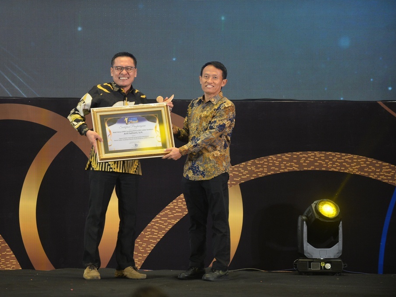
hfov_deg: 9.1
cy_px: 148
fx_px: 2495
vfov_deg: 6.8
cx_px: 175
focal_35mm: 218
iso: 2000
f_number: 3.2
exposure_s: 1/125
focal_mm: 200
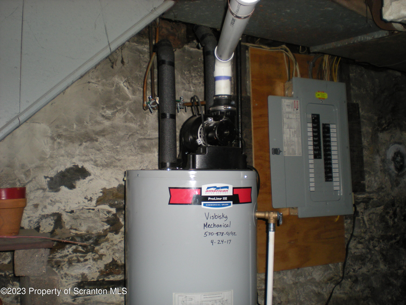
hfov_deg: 49.0
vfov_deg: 37.7
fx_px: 446
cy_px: 152
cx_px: 203
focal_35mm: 38
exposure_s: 1/60
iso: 118
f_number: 3.1
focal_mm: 6.3
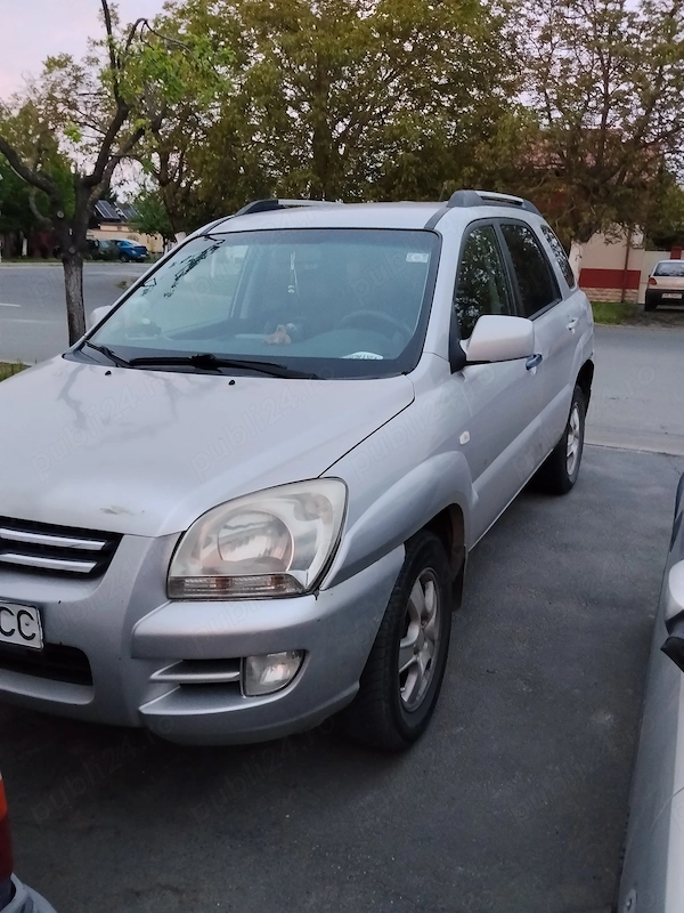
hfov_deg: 48.2
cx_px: 342
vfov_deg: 61.7
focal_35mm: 29
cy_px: 456
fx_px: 764
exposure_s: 1/33
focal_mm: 4.22
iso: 400
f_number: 1.8
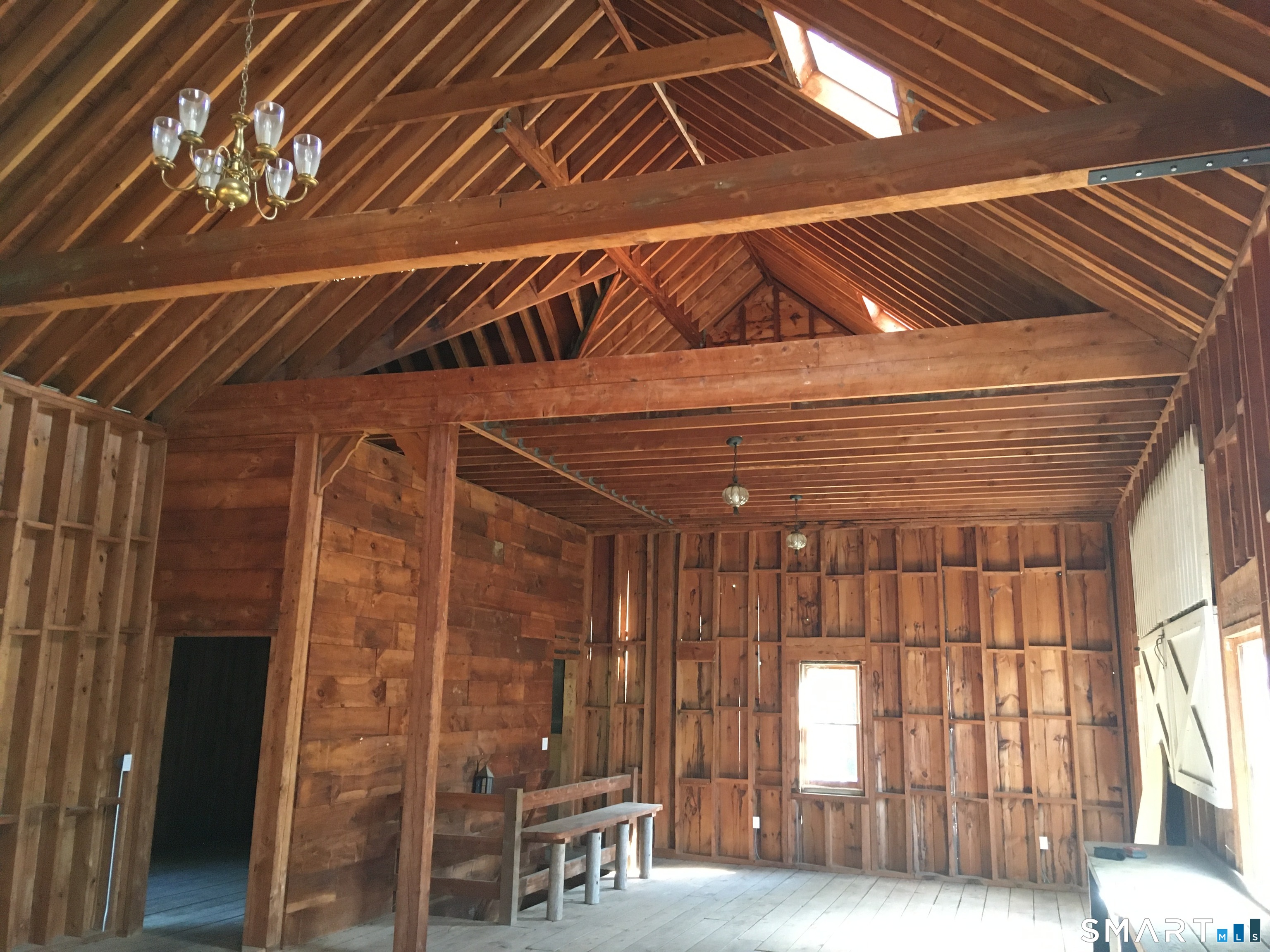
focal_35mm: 29
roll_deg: -0.8
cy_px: 476
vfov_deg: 48.2
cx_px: 635
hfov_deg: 61.7
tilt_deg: +11.5
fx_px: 1064
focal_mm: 4.15
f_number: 2.2
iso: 200
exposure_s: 1/30
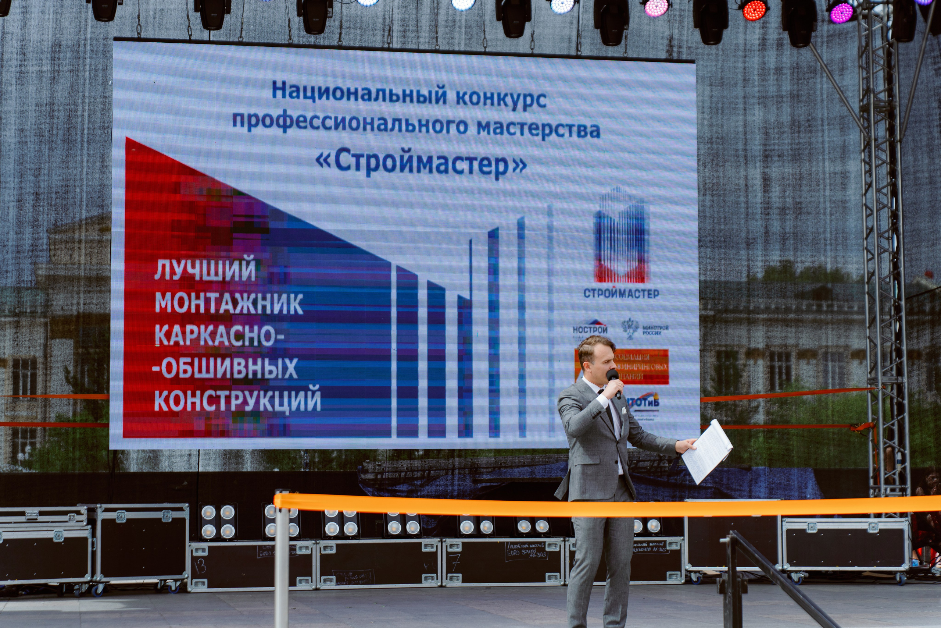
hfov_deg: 27.0
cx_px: 470
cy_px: 314
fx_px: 1960
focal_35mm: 75
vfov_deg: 18.2
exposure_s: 1/800
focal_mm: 75
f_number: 4
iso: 100
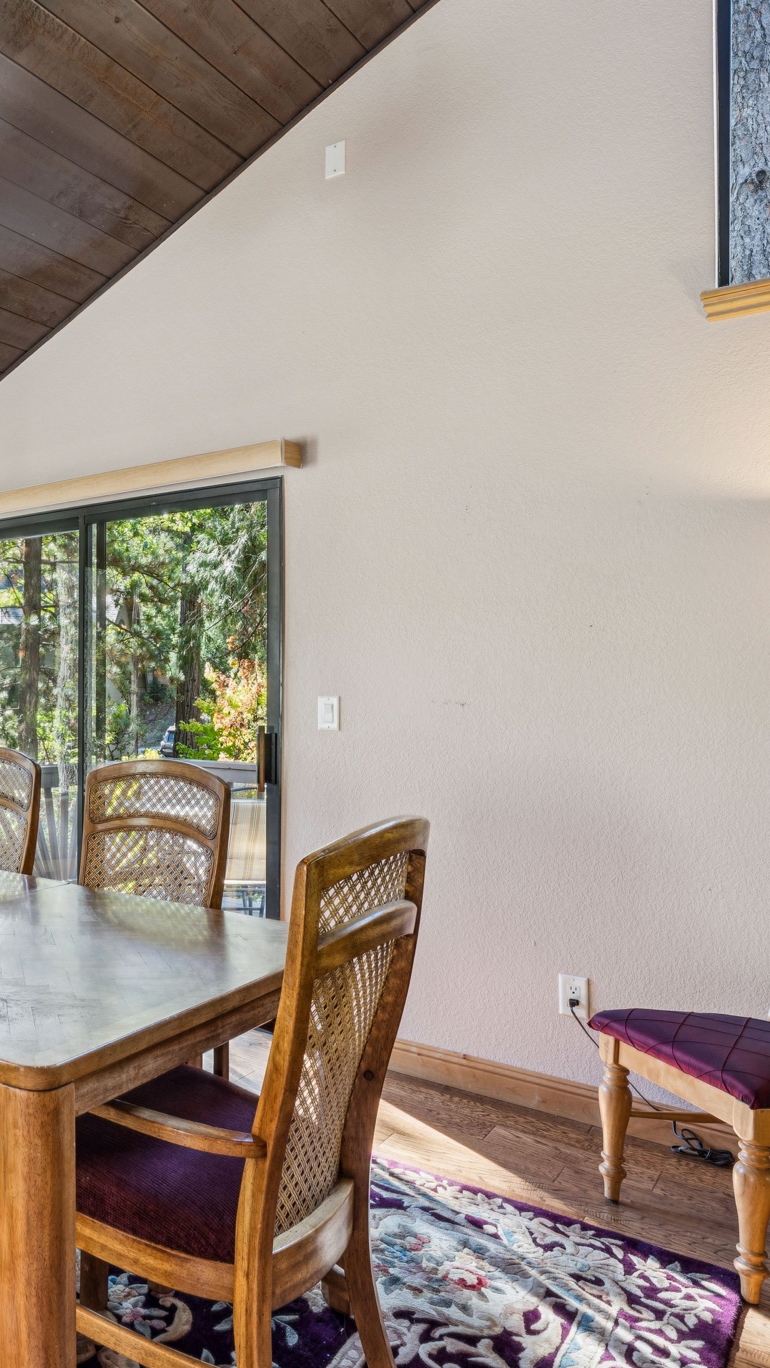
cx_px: -29
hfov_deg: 37.7
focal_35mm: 27
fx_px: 973
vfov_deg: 70.2
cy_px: 684
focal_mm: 16.5
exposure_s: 1/1.25
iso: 100
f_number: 13
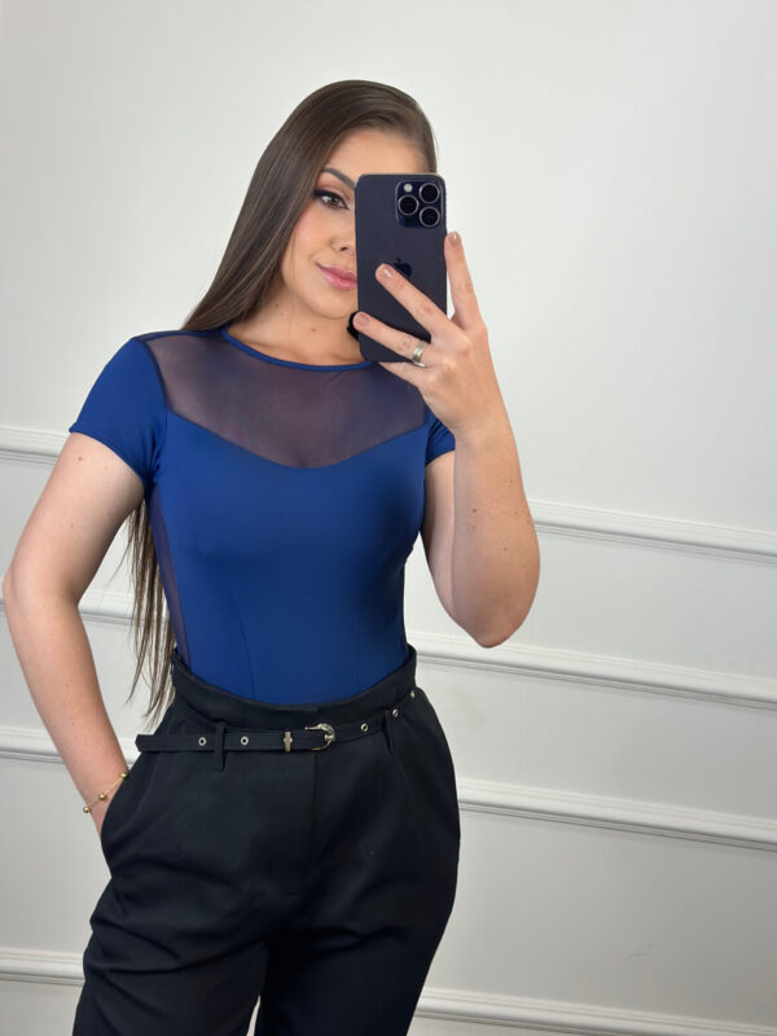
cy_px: 518
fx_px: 1437
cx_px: 388
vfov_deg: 39.7
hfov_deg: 30.3
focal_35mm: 48
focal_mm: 6.86
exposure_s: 1/120
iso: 125
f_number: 1.78
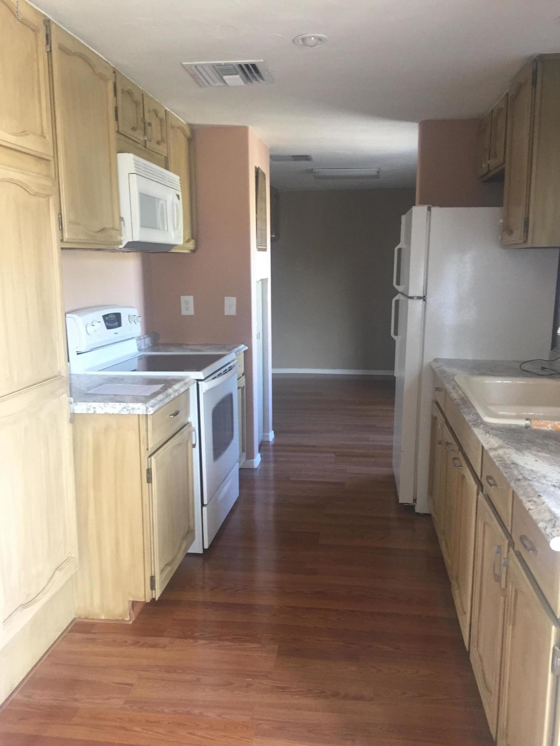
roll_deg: +0.7
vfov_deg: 61.7
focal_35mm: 29
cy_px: 373
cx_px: 280
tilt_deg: -8.9
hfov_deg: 48.2
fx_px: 626
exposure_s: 1/30
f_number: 2.2
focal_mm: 4.15
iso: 100
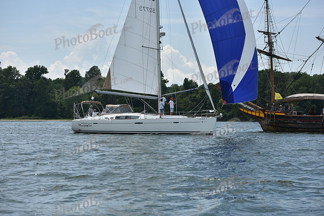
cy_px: 108
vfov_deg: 15.2
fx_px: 810
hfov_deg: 22.6
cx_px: 162
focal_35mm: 90
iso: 320
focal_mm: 90
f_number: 5
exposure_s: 1/3200
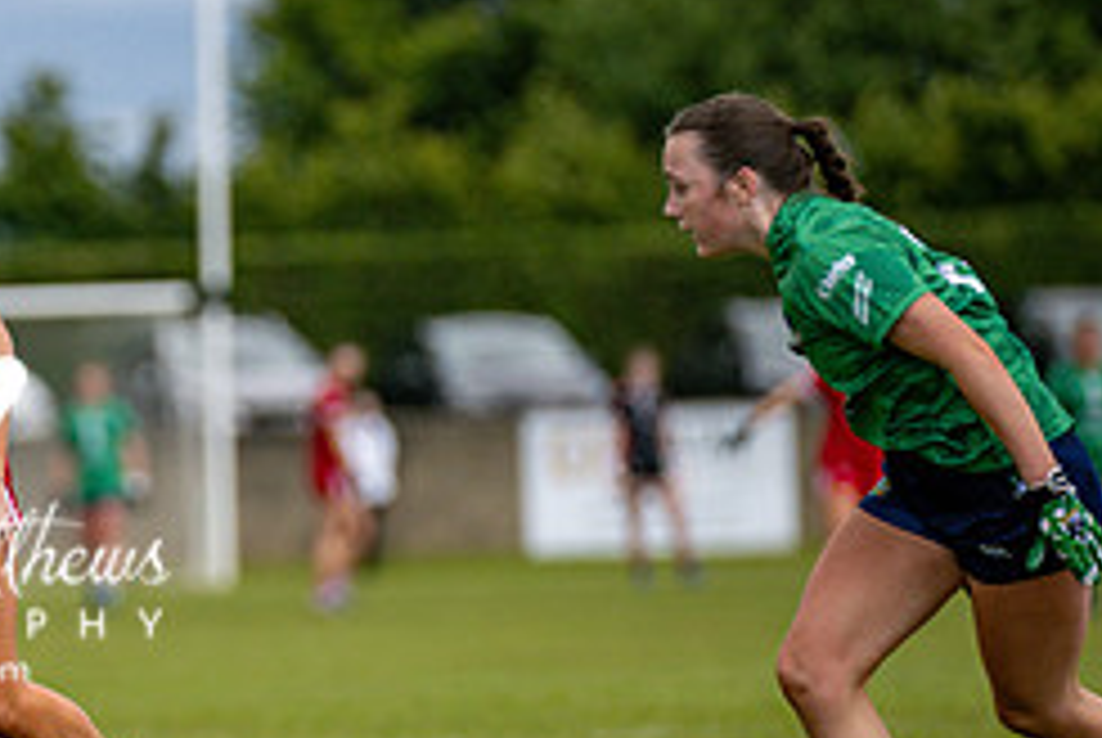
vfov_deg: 2.4
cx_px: -135
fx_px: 17408
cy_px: 484
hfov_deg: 3.6
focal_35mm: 568
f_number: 2.8
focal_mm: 240
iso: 400
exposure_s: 1/6400
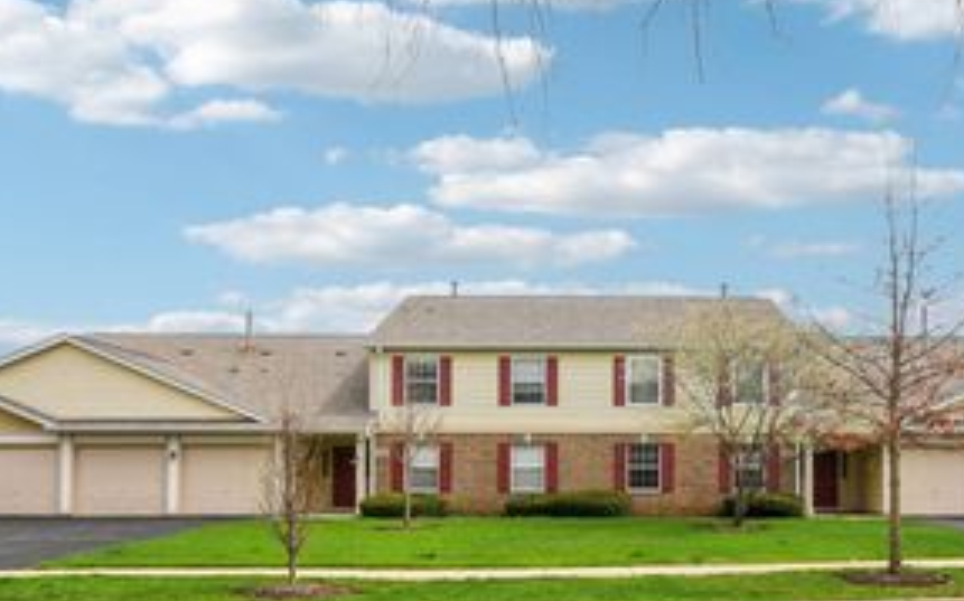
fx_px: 840
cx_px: 611
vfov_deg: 39.1
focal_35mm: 32
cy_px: 374
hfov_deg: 58.8
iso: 400
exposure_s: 1/1600
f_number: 8
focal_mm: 12
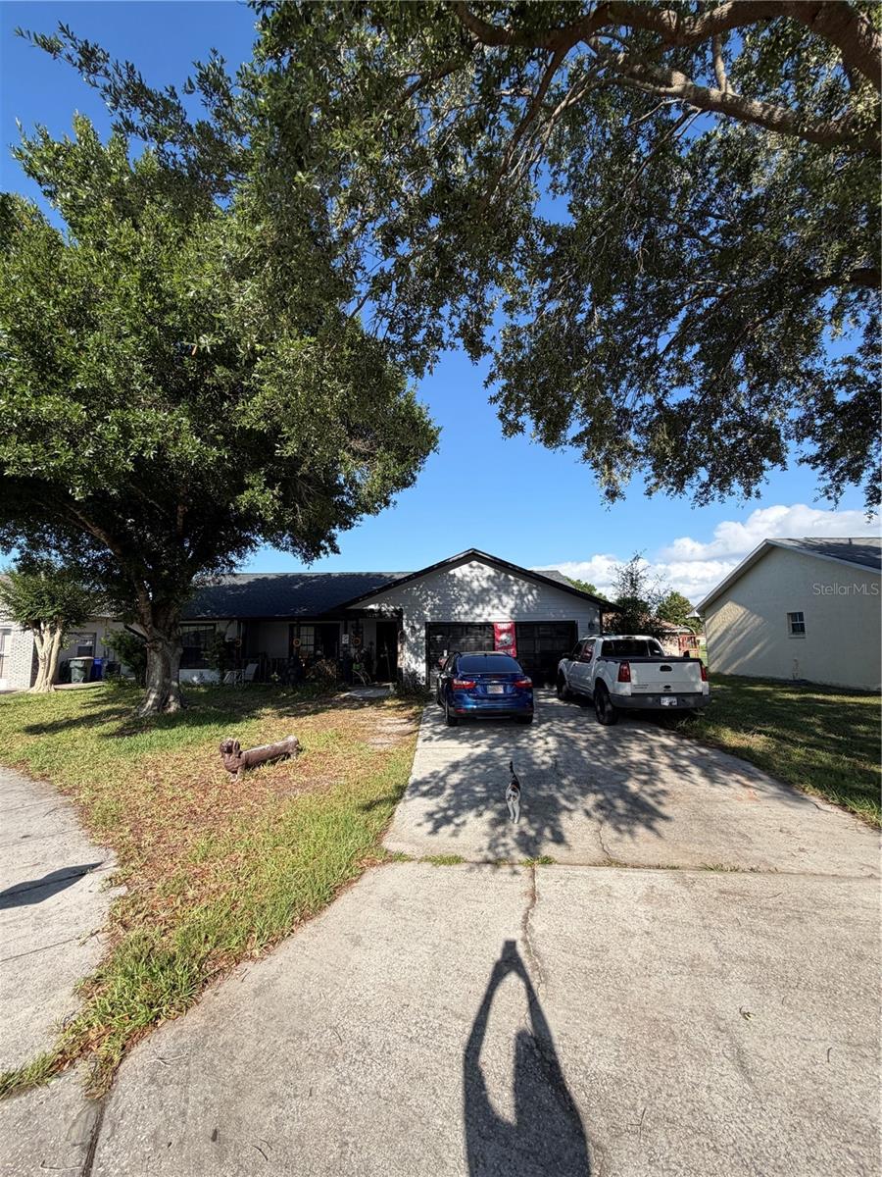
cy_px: 588
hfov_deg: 85.7
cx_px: 441
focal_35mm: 14
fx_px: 476
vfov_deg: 102.1
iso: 32
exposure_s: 1/770
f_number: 2.2
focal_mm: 2.22
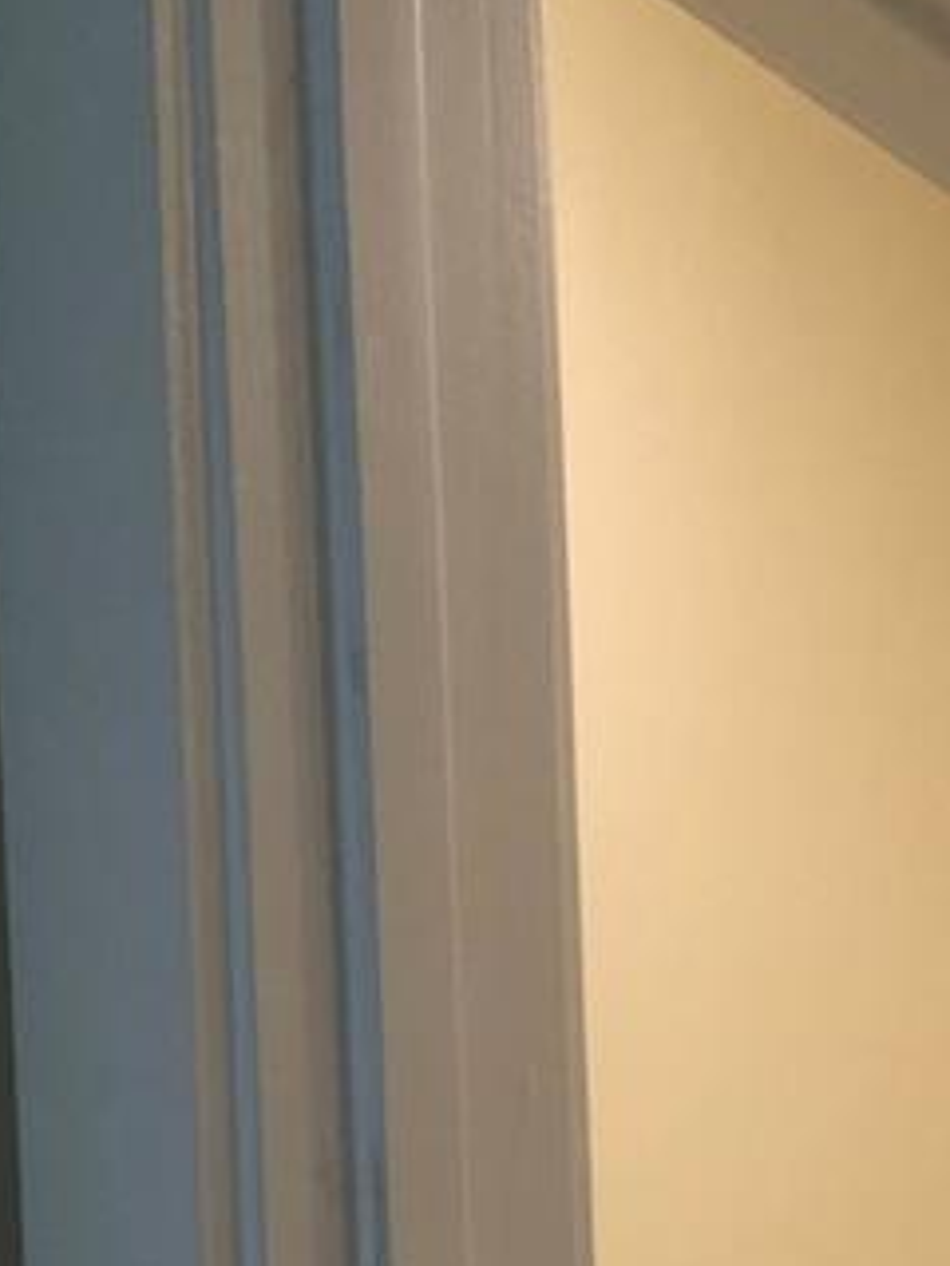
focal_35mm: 105
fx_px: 3842
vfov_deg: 16.1
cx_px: 1532
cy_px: 2204
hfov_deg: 13.1
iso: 32
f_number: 1.8
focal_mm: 4
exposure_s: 1/30
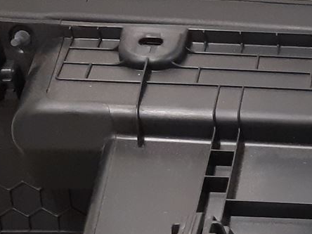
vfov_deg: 12.0
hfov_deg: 15.3
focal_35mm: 120
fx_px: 1082
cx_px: 451
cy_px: 289
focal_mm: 3.93
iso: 200
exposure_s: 1/33
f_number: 1.7
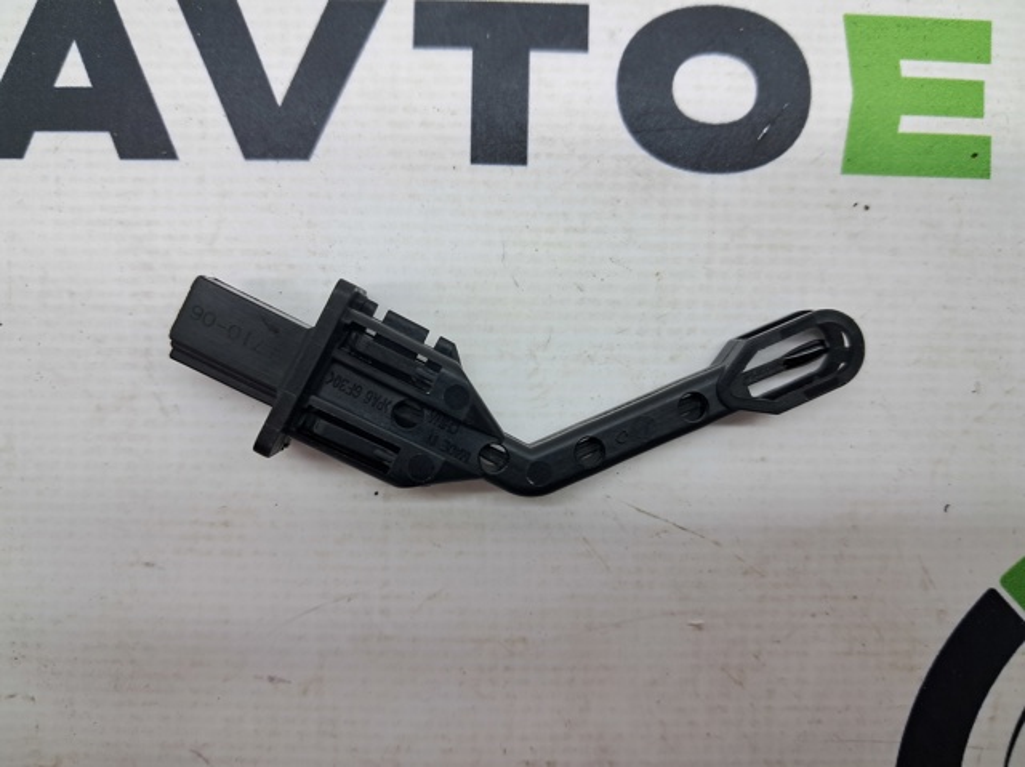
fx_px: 799
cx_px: 512
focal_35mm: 27
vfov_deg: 51.3
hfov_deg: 65.4
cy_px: 384
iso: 50
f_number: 1.8
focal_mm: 4
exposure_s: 1/50
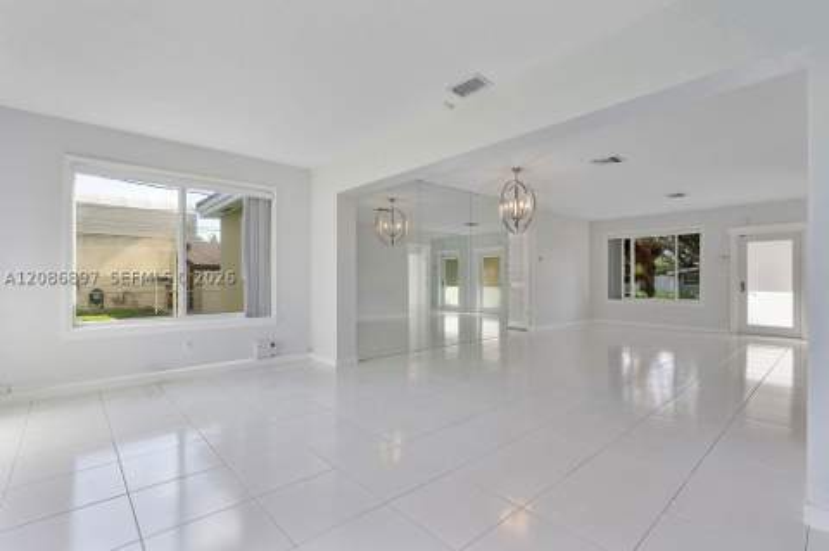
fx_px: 368
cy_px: 276
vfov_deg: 73.6
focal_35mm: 16
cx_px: 414
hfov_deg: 96.8
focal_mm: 16
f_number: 9
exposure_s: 1/125
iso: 640
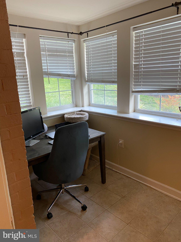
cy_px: 121
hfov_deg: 53.1
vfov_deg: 67.3
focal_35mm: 26
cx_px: 90
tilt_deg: -12.8
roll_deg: +3.0
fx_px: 181
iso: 125
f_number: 1.8
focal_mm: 4.25
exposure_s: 1/60
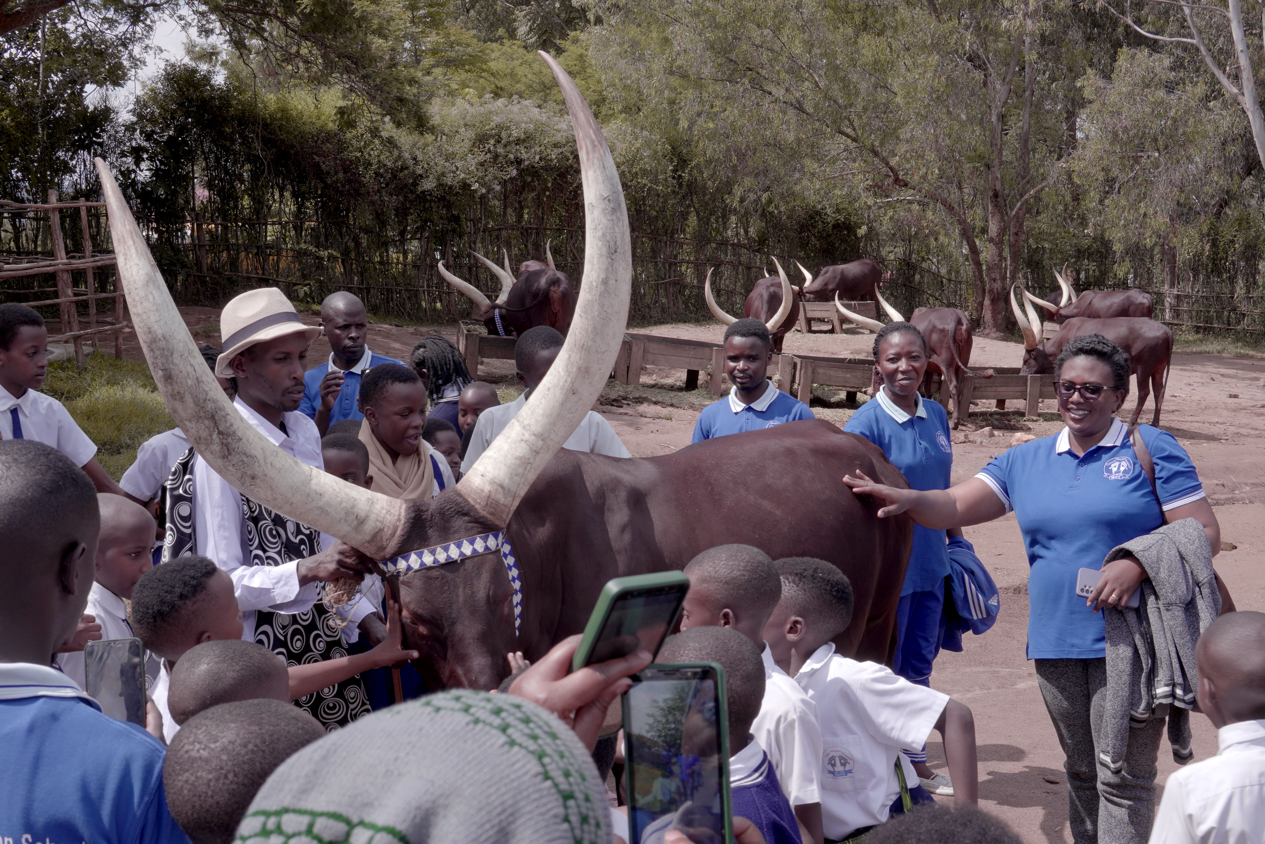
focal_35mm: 45
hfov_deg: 43.6
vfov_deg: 29.9
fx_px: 1581
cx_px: 632
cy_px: 422
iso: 500
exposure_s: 1/100
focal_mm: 30
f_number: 11
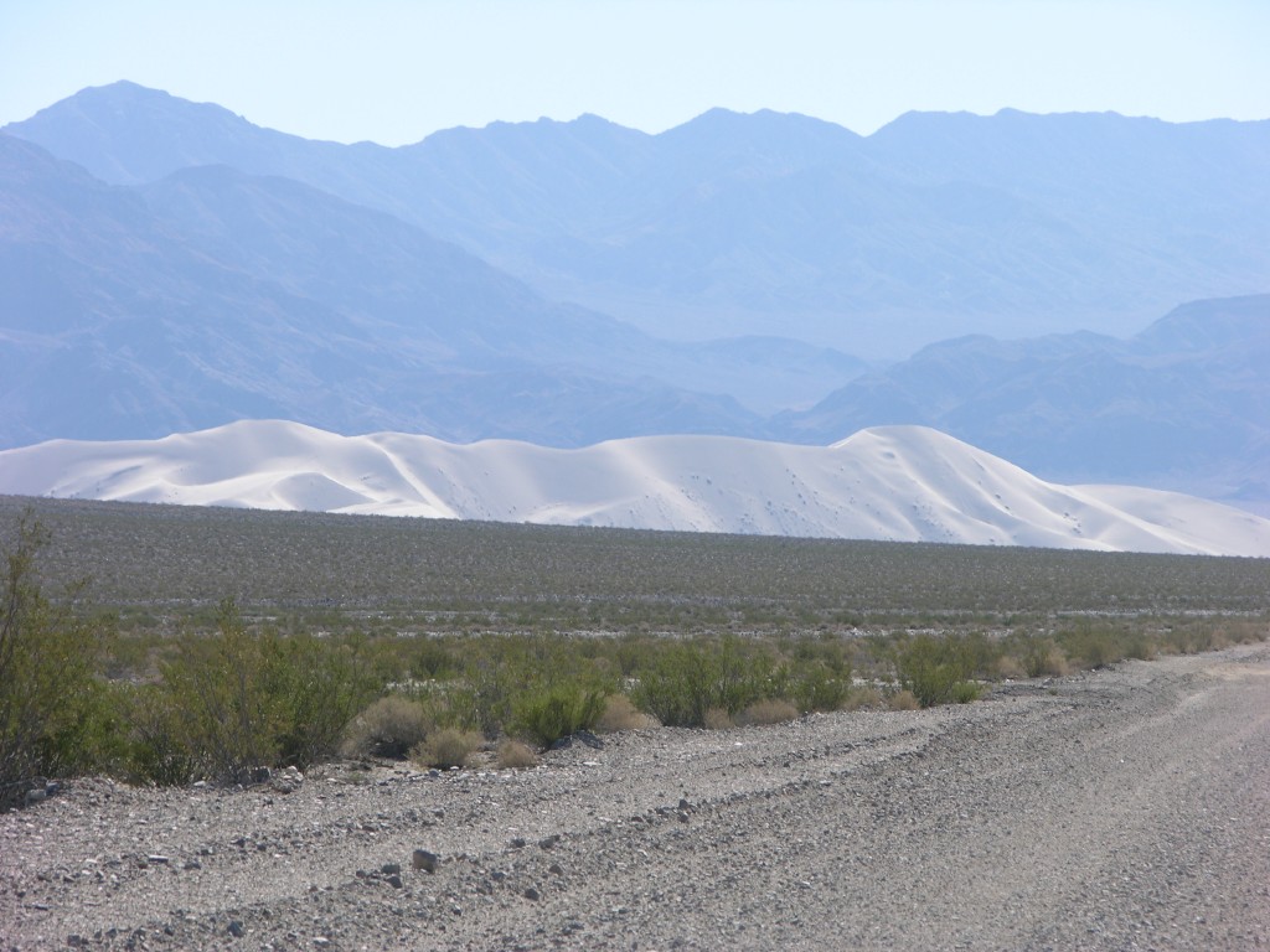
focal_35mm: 210
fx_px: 7705
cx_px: 635
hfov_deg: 9.4
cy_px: 476
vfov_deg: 7.1
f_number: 5.7
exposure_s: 1/273
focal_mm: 52.4
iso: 50
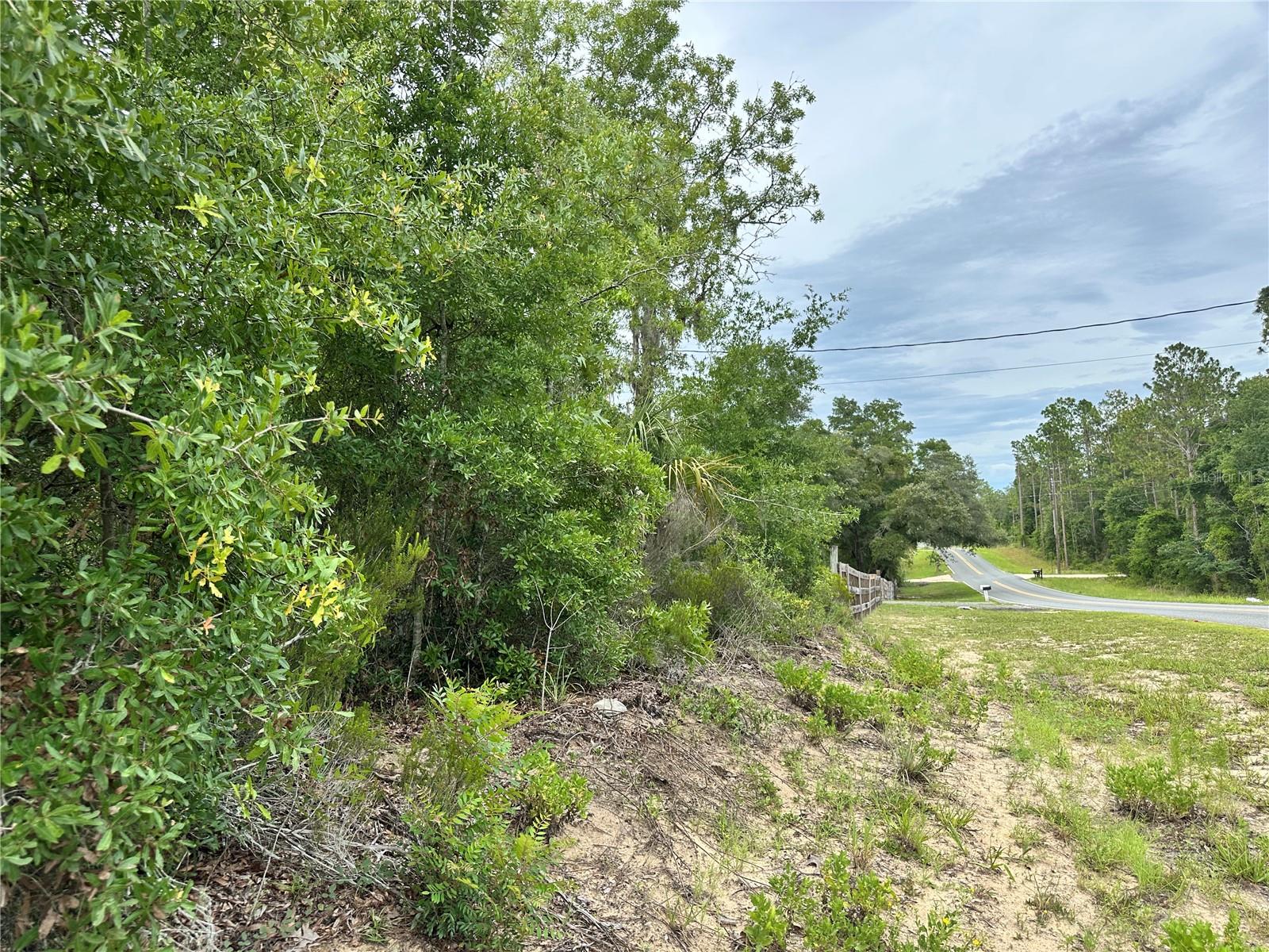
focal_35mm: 24
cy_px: 476
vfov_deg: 56.8
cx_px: 634
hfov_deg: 71.6
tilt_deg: +4.7
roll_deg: +2.6
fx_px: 880
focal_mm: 6.86
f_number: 1.78
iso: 80
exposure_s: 1/1664
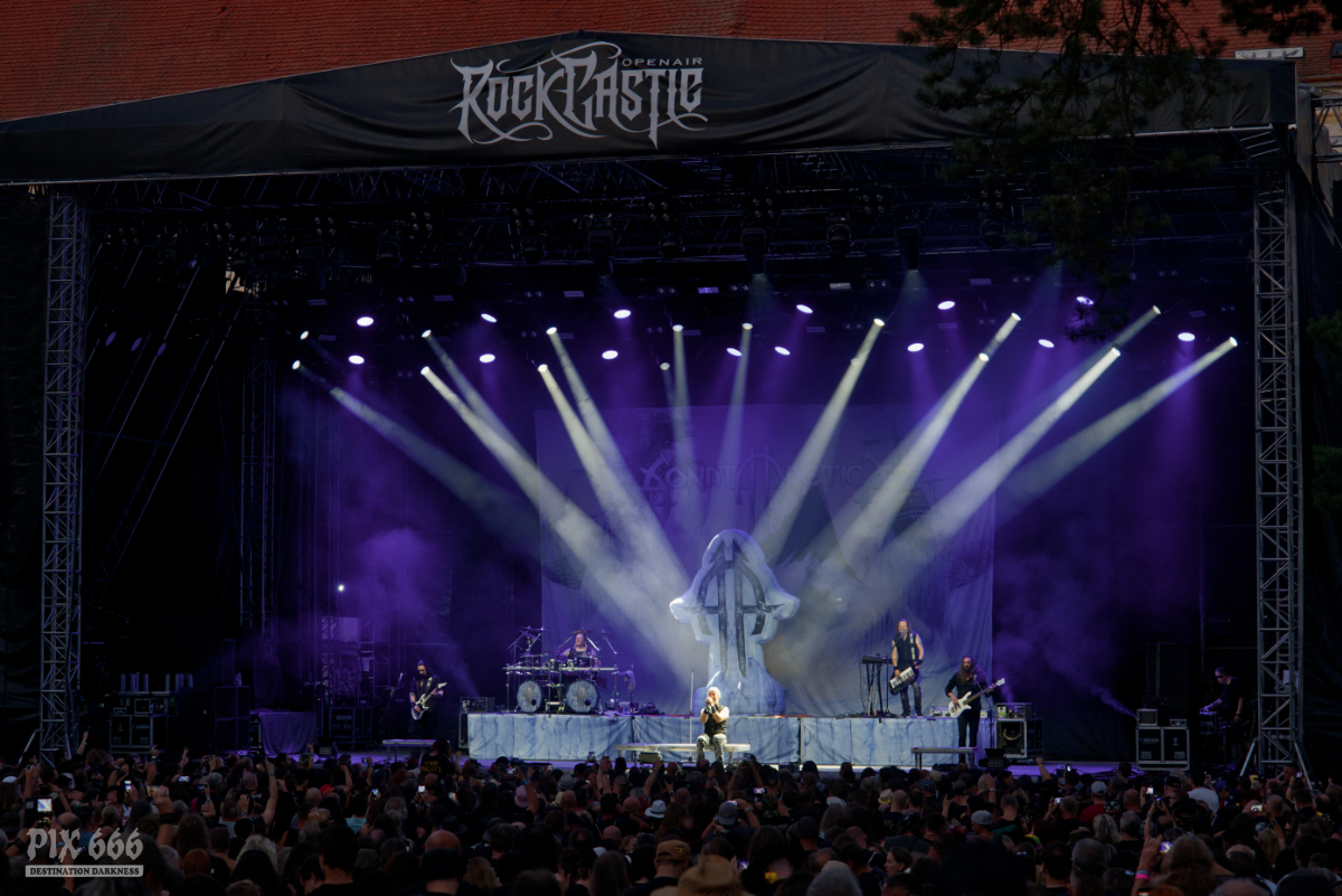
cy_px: 448
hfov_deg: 27.0
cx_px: 671
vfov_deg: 18.2
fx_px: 2797
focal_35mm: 75
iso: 2000
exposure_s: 1/250
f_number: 5.6
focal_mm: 75
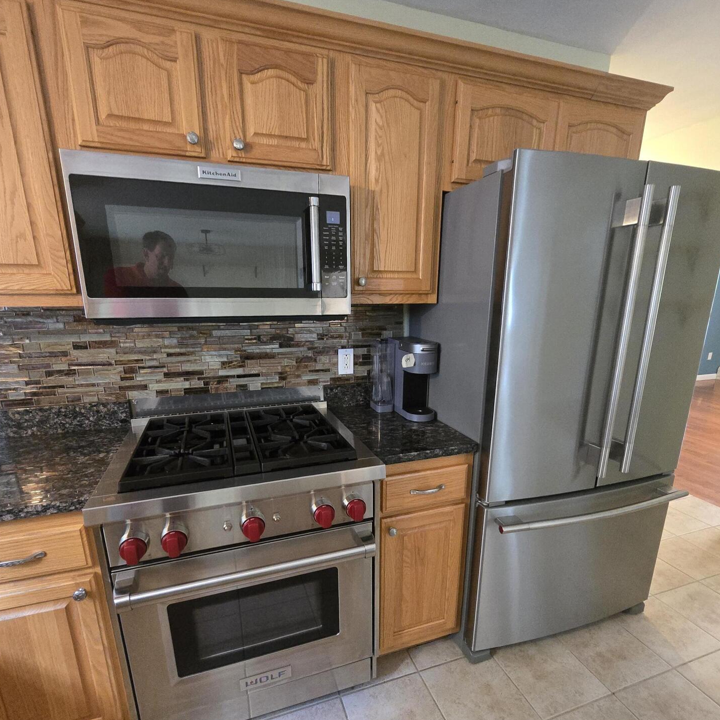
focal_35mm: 16
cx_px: 353
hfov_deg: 87.4
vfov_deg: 87.1
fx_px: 377
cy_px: 402
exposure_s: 1/60
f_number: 2.2
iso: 1250
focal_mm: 2.2
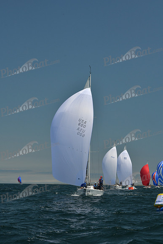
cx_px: 82
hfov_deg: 13.7
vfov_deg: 20.4
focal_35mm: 100
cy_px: 122
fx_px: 679
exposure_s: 1/640
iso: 320
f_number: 10
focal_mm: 100
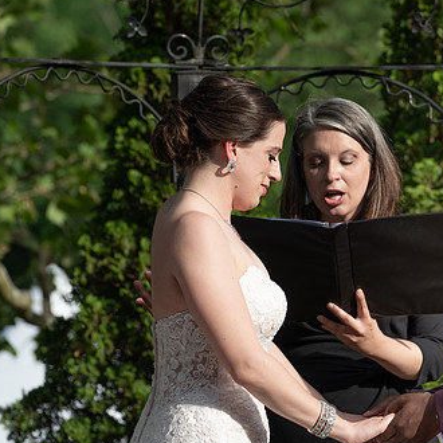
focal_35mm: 343
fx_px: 4966
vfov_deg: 5.1
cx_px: 411
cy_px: 220
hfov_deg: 5.1
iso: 50
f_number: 5.6
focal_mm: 198
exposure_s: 1/200
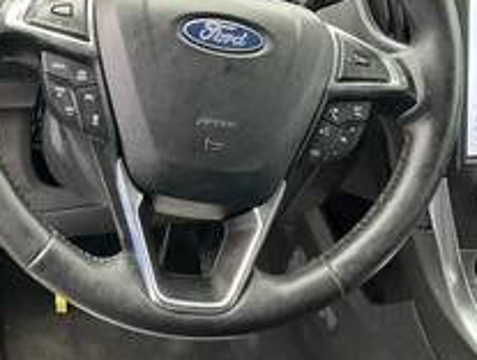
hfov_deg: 35.3
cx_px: 175
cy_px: 25
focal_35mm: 54
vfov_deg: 26.1
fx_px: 745
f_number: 1.8
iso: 250
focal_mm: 3
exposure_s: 1/60
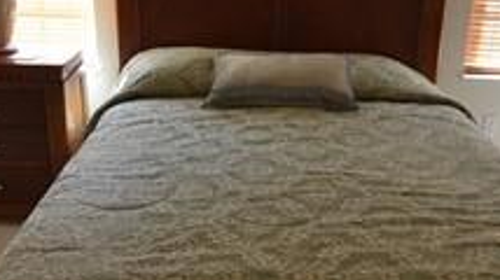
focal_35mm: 47
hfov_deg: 43.7
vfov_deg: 25.4
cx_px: 269
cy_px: 133
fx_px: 623
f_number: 4
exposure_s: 1/60
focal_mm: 10
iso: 500
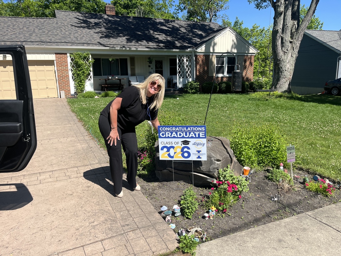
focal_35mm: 26
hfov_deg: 67.3
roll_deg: +0.2
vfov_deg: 53.1
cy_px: 128
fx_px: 256
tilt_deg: -12.3
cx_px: 170
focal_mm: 5.1
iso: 50
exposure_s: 1/2755
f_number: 1.6
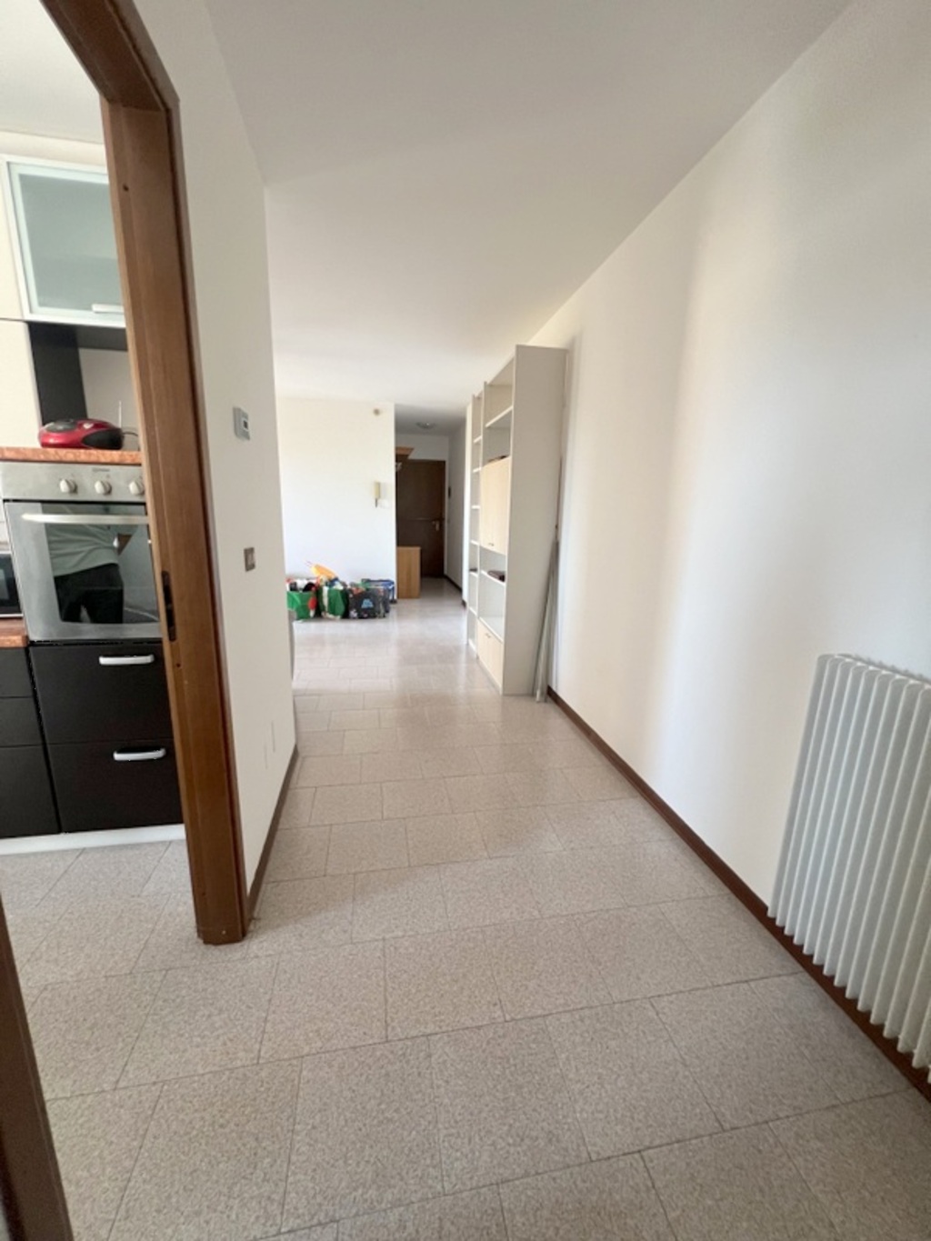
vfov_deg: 106.2
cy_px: 620
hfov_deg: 89.9
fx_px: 466
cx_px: 466
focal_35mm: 13
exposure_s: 1/99
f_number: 1.8
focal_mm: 1.57
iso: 200
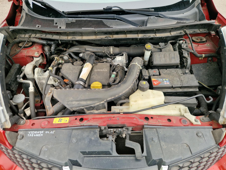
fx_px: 150
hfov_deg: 73.9
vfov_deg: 58.9
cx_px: 113
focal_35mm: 23
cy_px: 85
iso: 50
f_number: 1.8
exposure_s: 1/100
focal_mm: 5.4
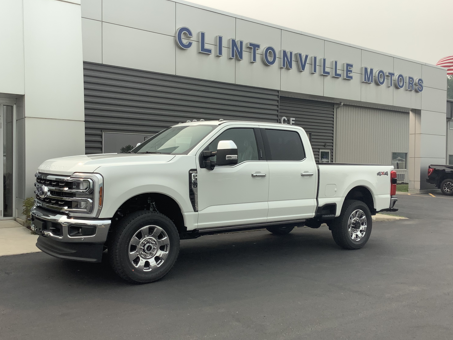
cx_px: 217
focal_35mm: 34
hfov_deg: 53.9
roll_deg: -0.4
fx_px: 445
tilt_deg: -1.9
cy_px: 173
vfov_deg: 41.8
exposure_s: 1/916
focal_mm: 3.3
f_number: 2.4
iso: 25
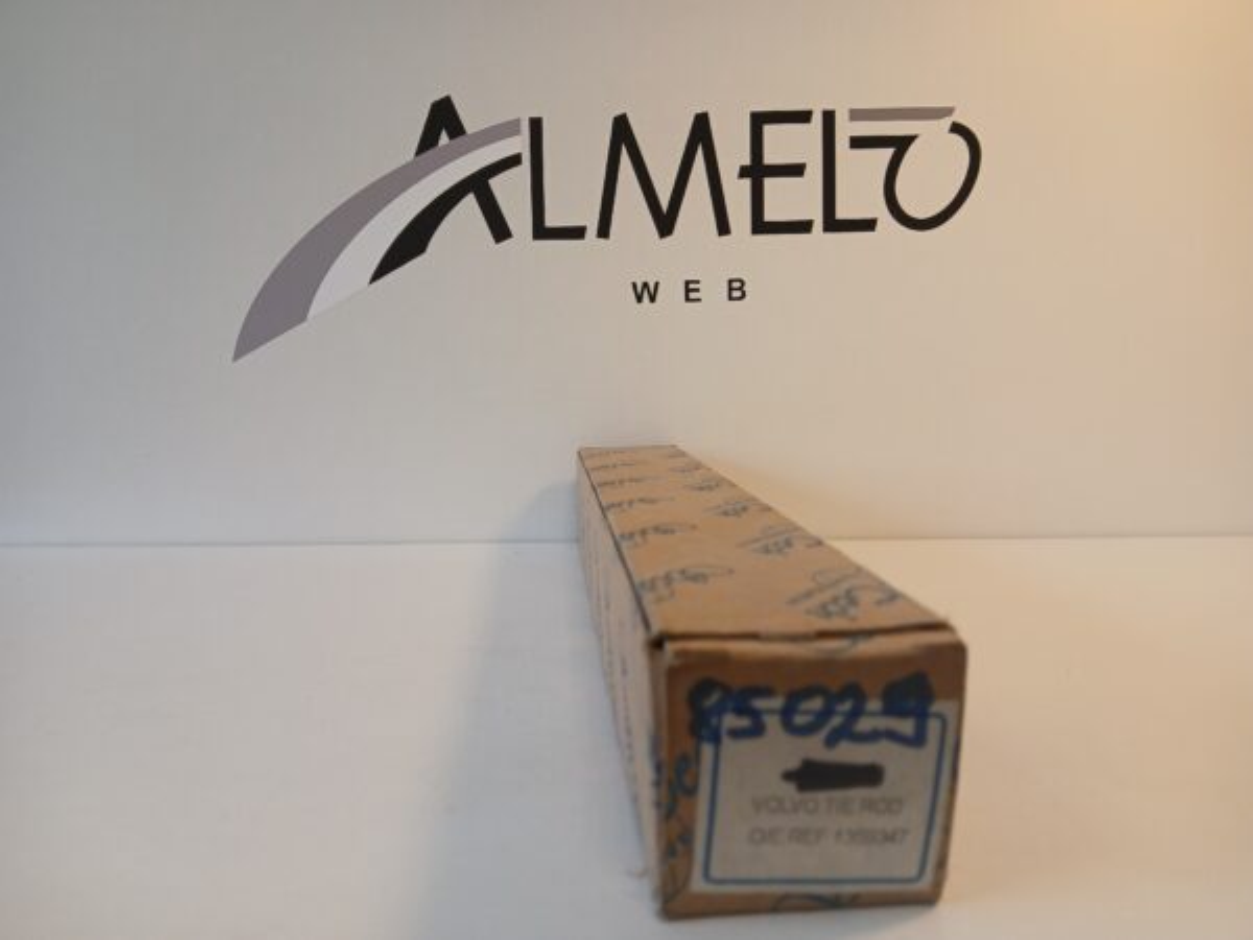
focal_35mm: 26
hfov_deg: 67.3
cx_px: 626
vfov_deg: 53.1
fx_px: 941
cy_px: 470
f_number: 1.8
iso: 50
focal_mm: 3.98
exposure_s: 1/50
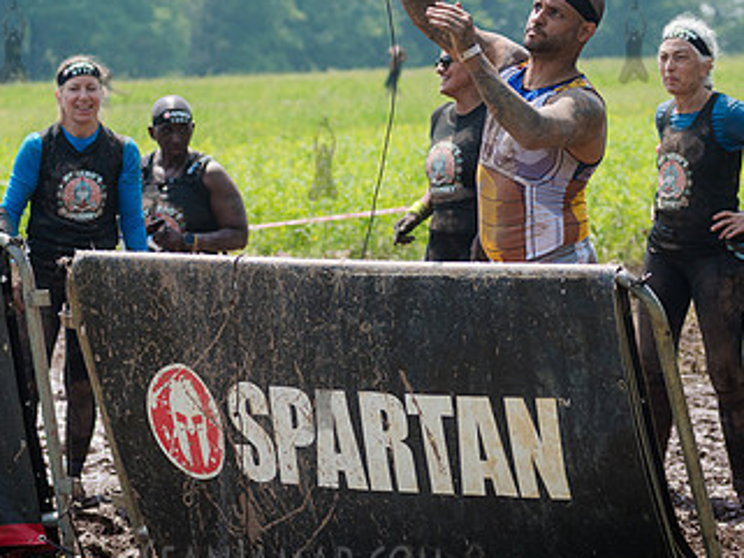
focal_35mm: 162
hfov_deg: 12.2
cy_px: 215
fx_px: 3483
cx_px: 434
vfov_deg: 9.2
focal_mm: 80
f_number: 4
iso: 400
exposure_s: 1/2500
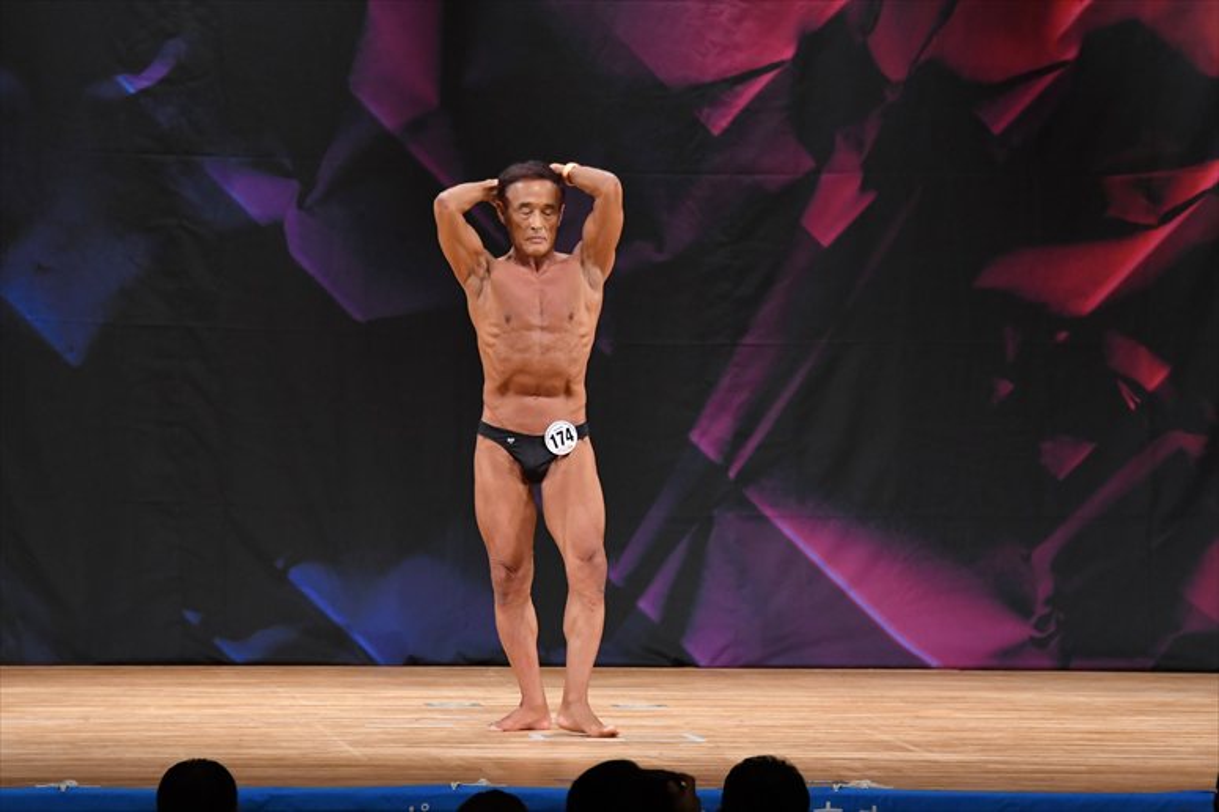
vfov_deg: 6.3
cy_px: 406
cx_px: 610
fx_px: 7344
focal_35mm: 217
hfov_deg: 9.5
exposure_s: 1/400
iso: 3200
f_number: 5.6
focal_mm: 145
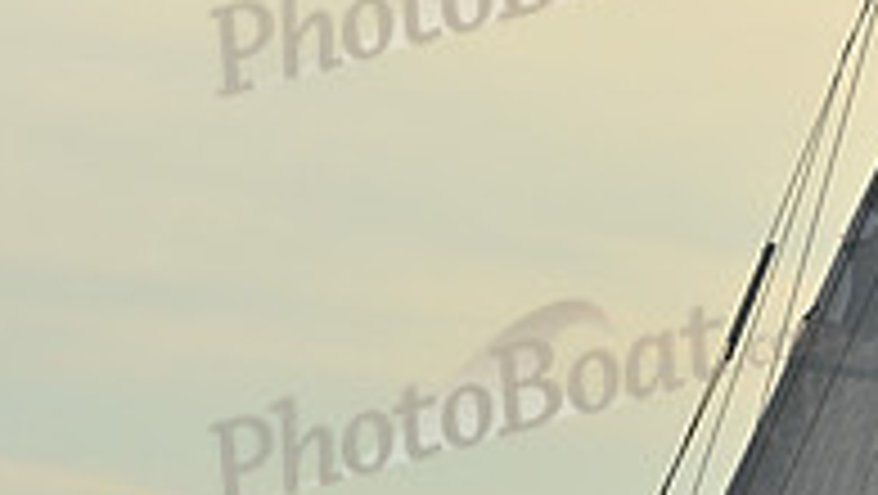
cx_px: 1081
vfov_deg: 2.4
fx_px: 11951
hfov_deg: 4.2
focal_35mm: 513
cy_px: 565
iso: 320
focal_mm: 165
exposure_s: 1/1000
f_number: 13
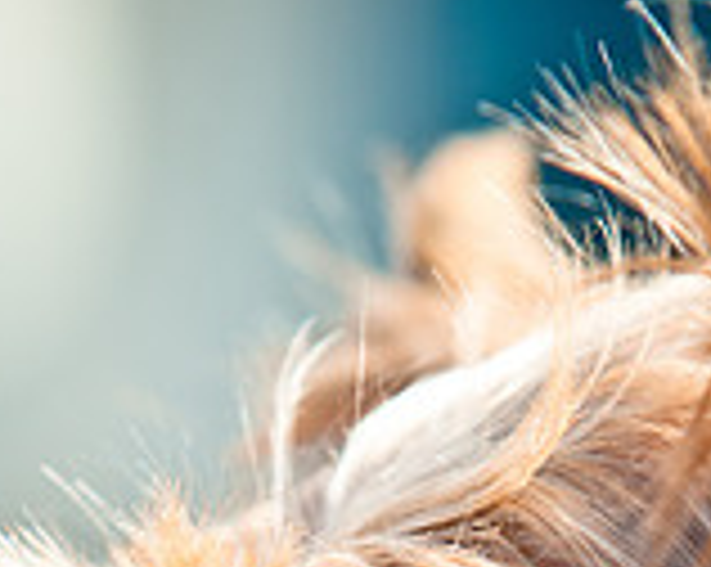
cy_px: 855
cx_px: 353
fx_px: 14761
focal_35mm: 702
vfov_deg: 2.2
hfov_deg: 2.8
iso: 200
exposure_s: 1/400
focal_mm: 175
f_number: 5
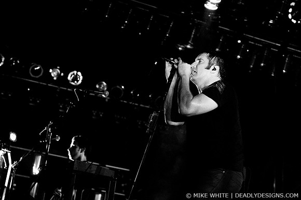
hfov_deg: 26.0
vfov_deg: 17.4
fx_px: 651
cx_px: 150
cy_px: 100
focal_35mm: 78
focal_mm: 52
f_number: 3.2
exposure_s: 1/80
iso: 800
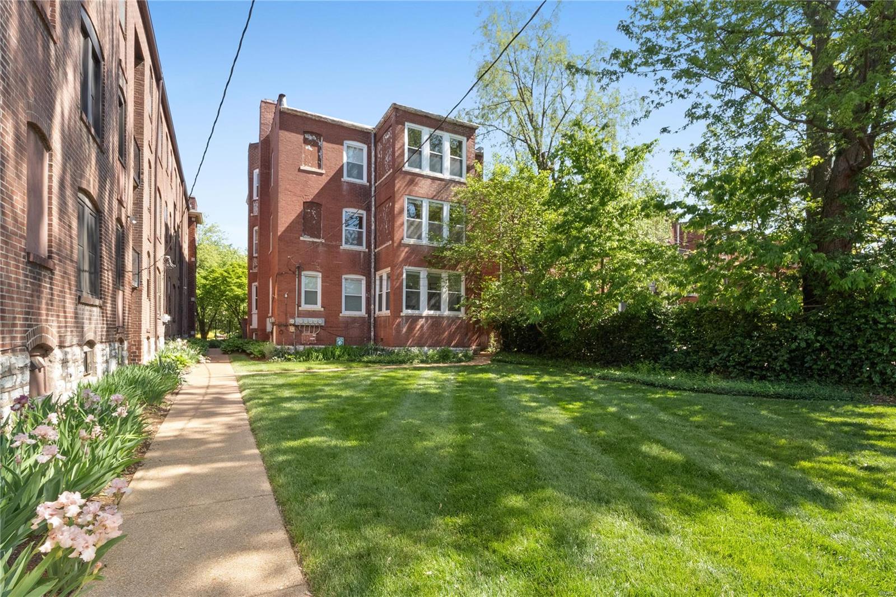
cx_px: 448
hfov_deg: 96.7
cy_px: 298
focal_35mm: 16
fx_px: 398
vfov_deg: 73.7
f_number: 10
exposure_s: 1/100
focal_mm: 8
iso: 400
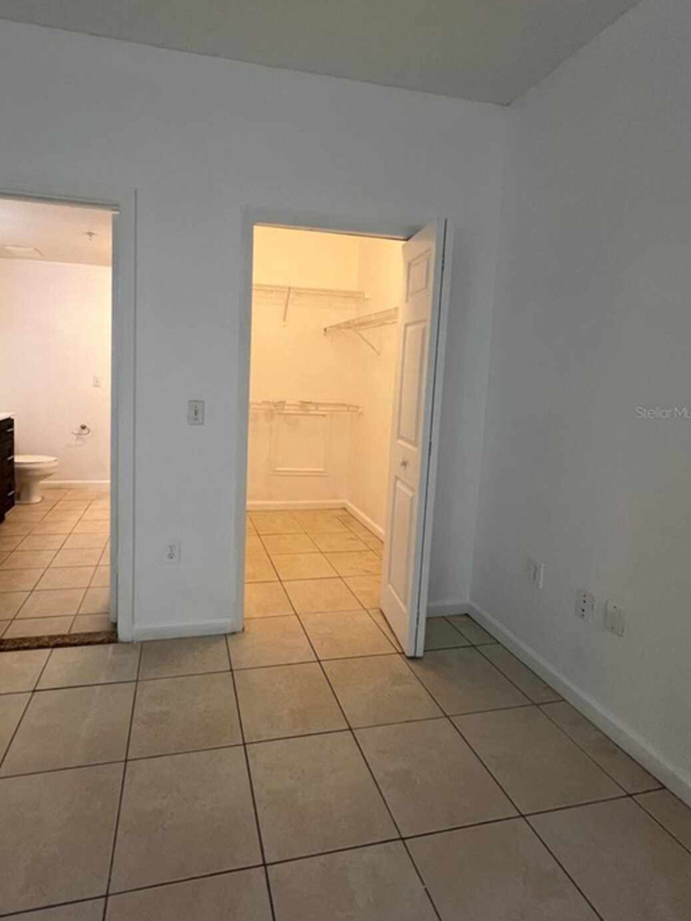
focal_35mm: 16
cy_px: 412
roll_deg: -1.6
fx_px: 426
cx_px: 277
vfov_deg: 94.1
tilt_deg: -4.7
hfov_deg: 77.3
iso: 160
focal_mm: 1.57
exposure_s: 1/60
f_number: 1.8
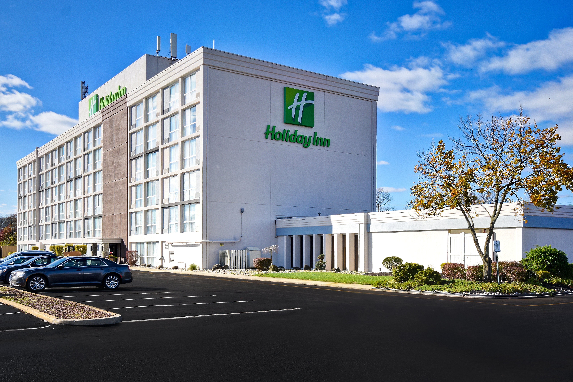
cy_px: 191
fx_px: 478
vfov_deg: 43.6
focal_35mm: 30
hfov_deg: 61.9
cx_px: 286
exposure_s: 1/800
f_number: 7.1
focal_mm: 20
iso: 250
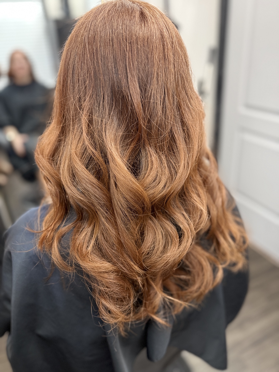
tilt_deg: -26.0
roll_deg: +4.5
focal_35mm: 24
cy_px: 186
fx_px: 258
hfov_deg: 56.8
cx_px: 140
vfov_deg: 71.6
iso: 400
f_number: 1.78
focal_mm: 6.76
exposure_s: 1/60
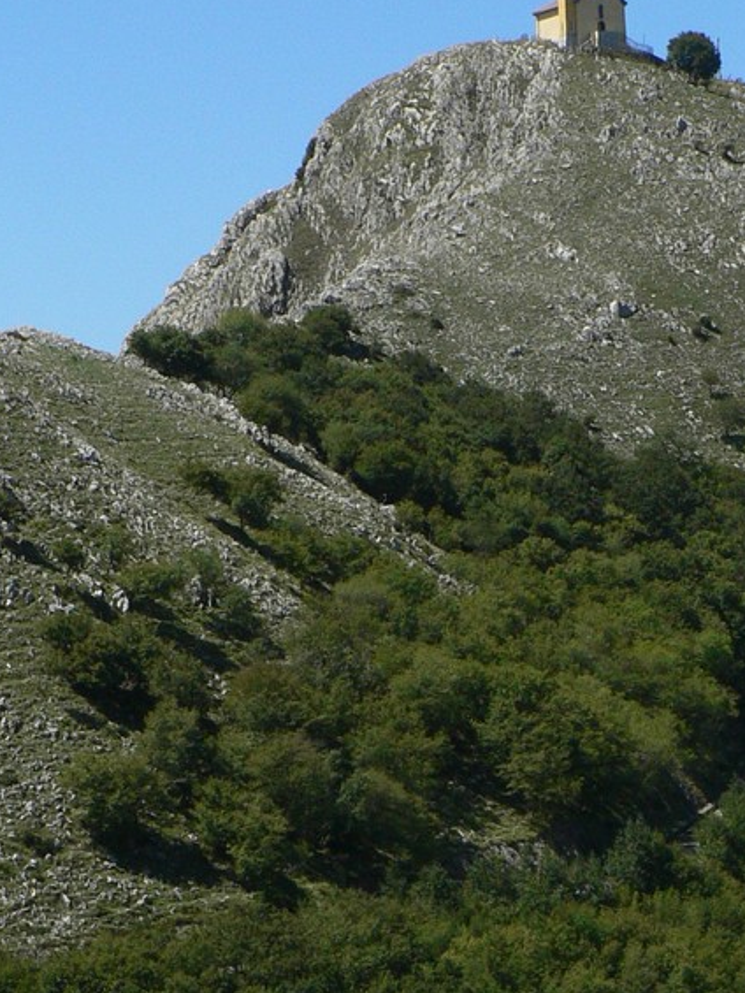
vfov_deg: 13.5
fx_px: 4159
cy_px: 888
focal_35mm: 145
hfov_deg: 10.2
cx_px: 401
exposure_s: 1/800
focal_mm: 10.7
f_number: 5
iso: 100
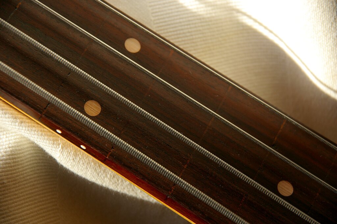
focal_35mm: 188
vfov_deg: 7.3
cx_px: 168
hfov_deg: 11.0
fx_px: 1754
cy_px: 112
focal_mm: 125
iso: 200
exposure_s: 1/250
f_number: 8
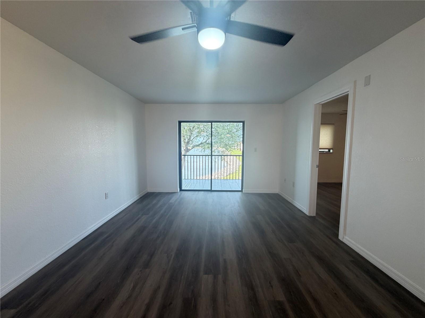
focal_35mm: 14
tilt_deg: -4.1
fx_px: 172
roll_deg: +0.3
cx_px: 212
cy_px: 159
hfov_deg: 102.1
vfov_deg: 85.7
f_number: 2.2
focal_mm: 2.22
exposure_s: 1/120
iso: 125
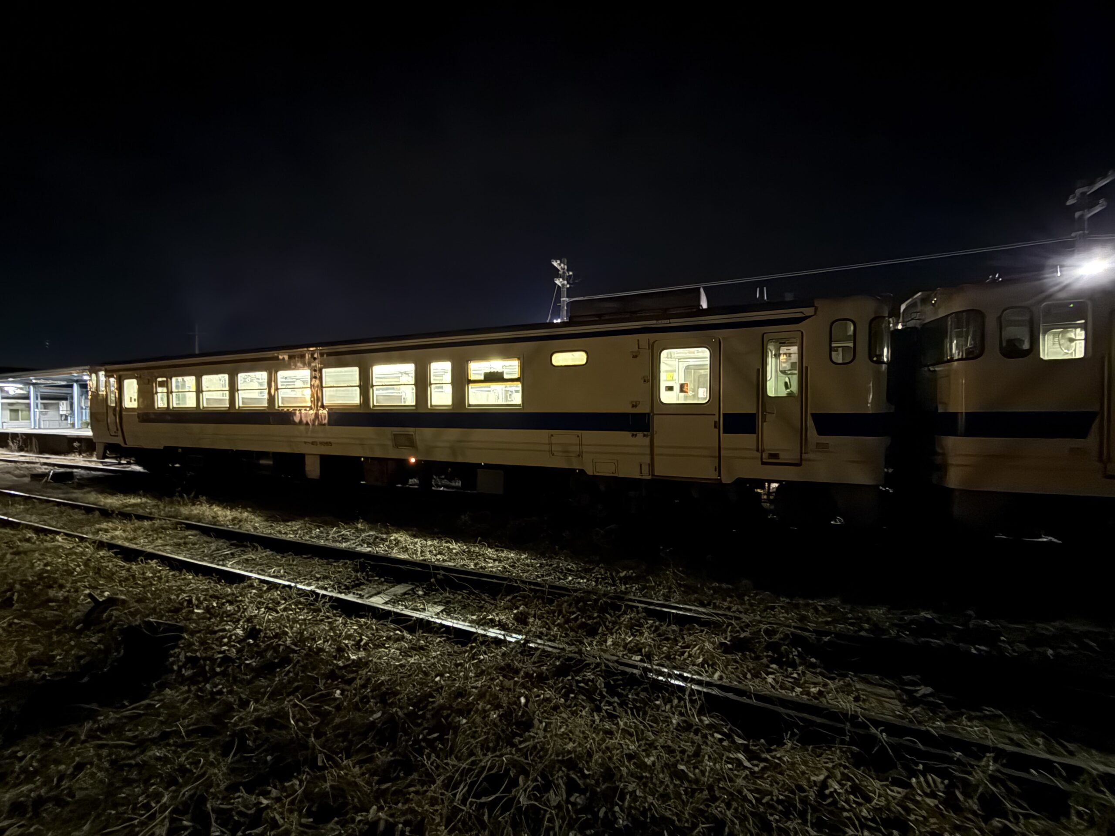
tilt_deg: -0.4
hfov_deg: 102.1
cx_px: 558
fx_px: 451
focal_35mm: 14
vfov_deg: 85.7
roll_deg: +0.5
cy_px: 418
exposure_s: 1/4
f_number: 2.2
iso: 4000
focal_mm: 2.22
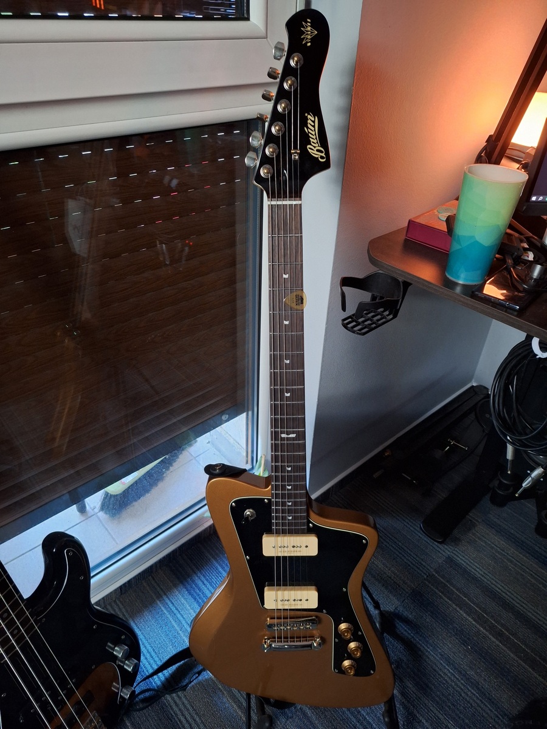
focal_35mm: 23
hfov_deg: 58.9
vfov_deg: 73.9
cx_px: 274
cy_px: 364
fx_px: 485
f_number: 1.8
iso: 640
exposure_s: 1/20
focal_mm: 5.54
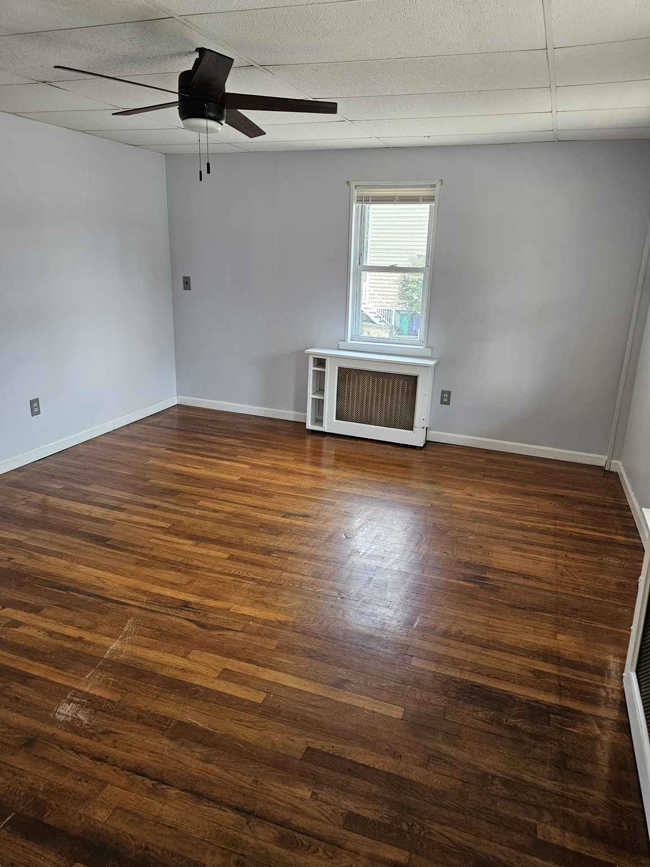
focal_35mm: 23
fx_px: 576
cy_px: 434
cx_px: 325
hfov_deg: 58.9
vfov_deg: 73.9
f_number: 1.8
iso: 125
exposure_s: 1/180
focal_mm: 5.4
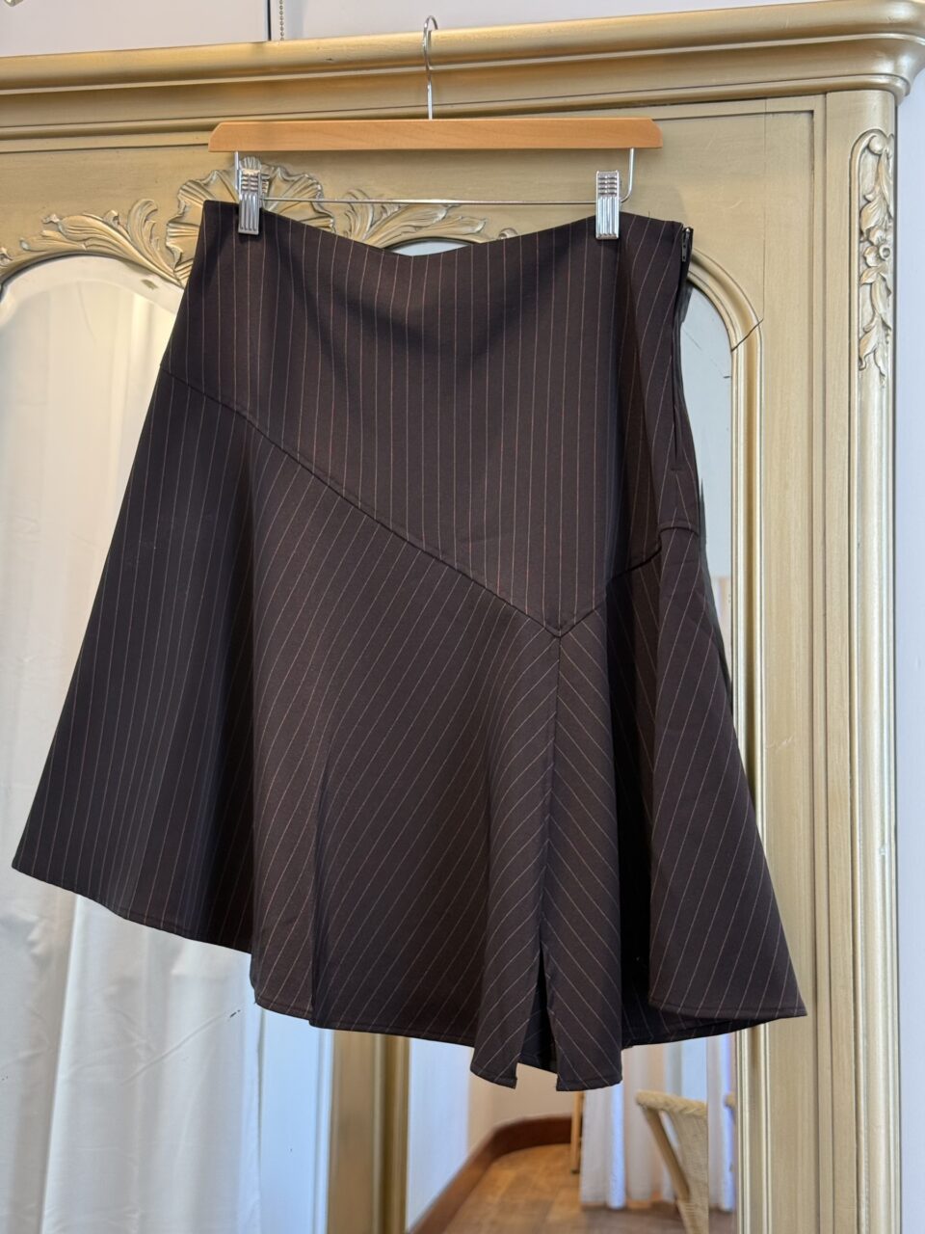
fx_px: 1710
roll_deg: +0.4
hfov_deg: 30.3
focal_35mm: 48
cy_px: 617
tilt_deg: -1.9
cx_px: 462
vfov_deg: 39.7
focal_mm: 6.76
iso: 80
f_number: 1.78
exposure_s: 1/100
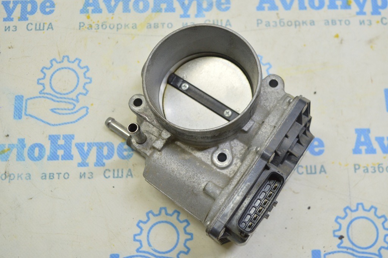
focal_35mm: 42
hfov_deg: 46.4
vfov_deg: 31.8
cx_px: 194
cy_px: 129
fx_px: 452
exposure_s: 1/25
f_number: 5.6
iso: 400
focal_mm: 28
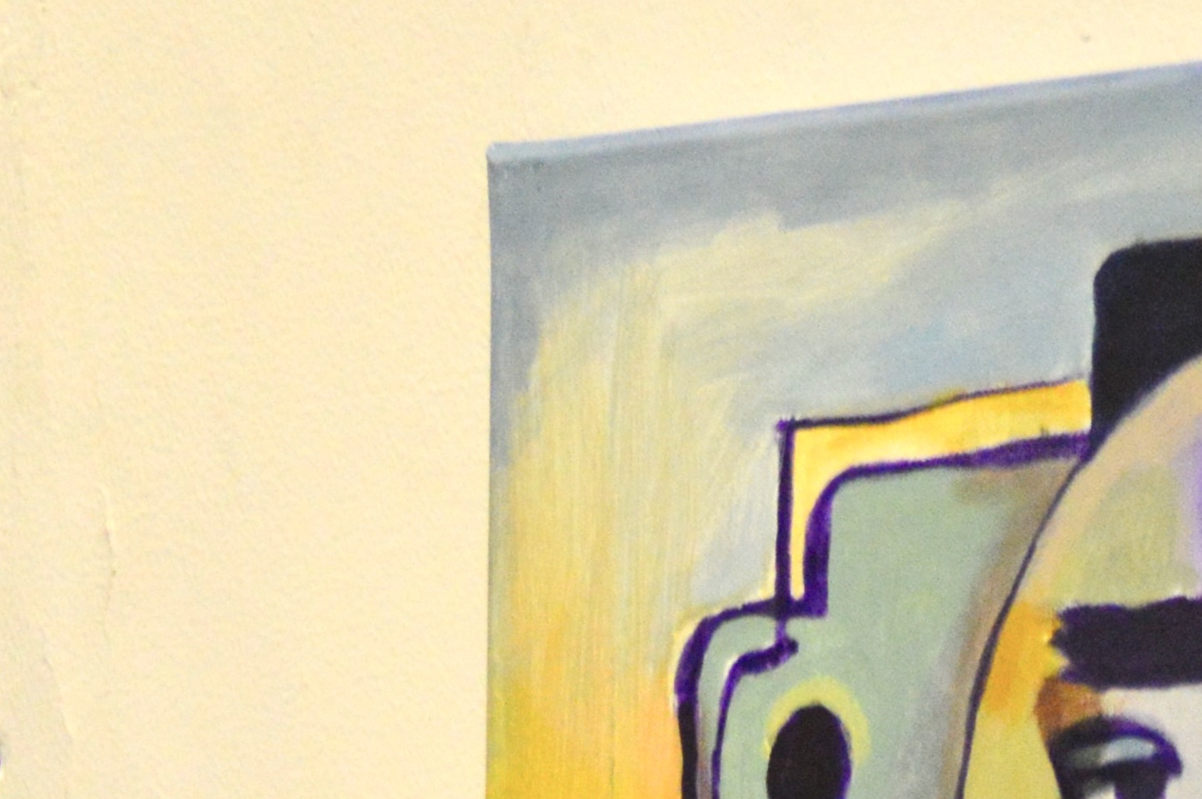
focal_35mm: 330
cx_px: -432
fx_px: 11007
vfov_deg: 4.1
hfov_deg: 6.2
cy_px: 1418
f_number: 4
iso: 1000
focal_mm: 55
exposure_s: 1/60
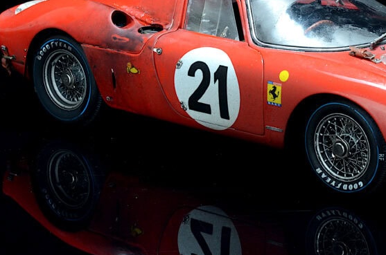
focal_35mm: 171
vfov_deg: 8.0
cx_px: 283
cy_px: 57
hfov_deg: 12.0
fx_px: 1830
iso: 800
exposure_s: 1/6
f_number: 18
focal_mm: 62
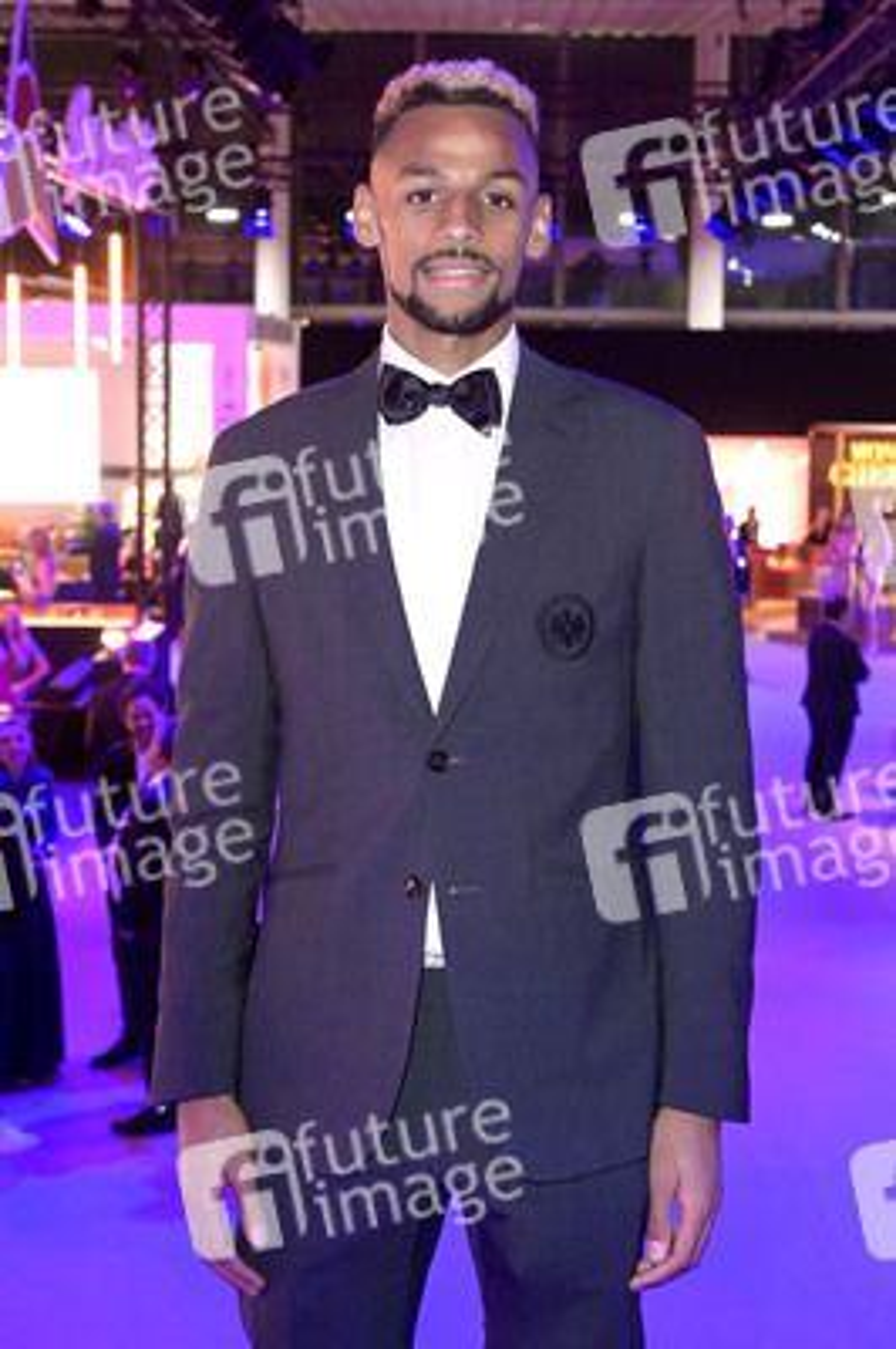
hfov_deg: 29.8
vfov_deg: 43.6
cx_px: 448
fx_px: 1683
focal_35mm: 45
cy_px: 674
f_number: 4.5
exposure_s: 1/60
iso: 2500
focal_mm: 45
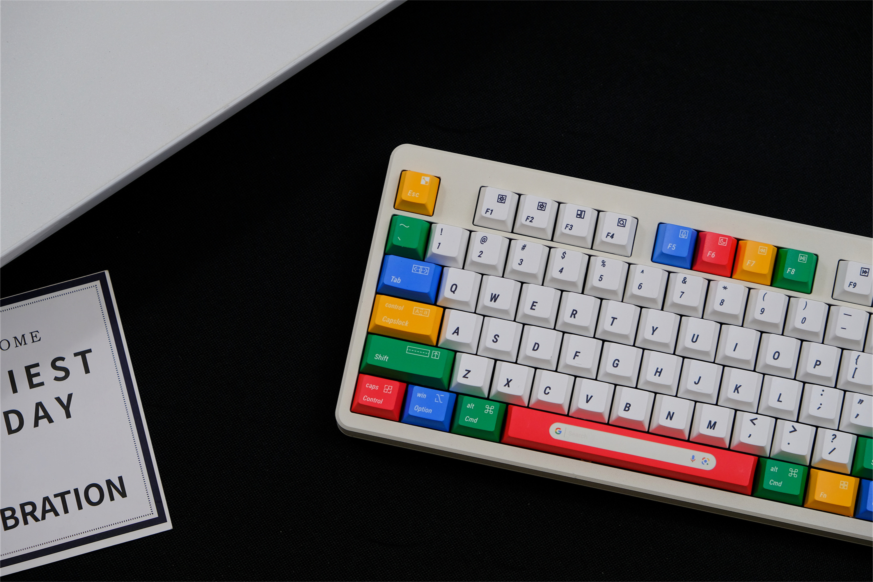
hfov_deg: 24.5
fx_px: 2013
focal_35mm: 83
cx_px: 436
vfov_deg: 16.5
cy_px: 291
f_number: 5
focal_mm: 55
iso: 400
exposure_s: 1/50
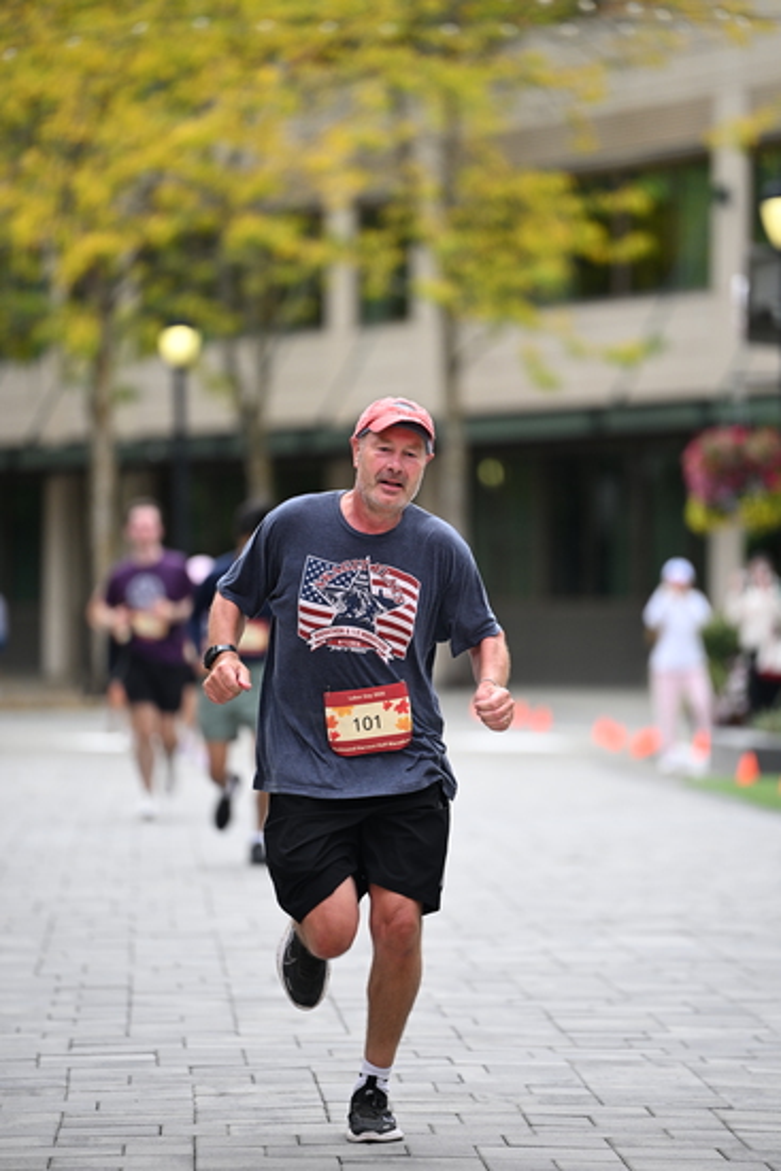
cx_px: 390
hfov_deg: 6.9
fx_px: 6504
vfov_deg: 10.3
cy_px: 586
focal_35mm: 200
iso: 640
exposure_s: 1/2000
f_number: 2.8
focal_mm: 200
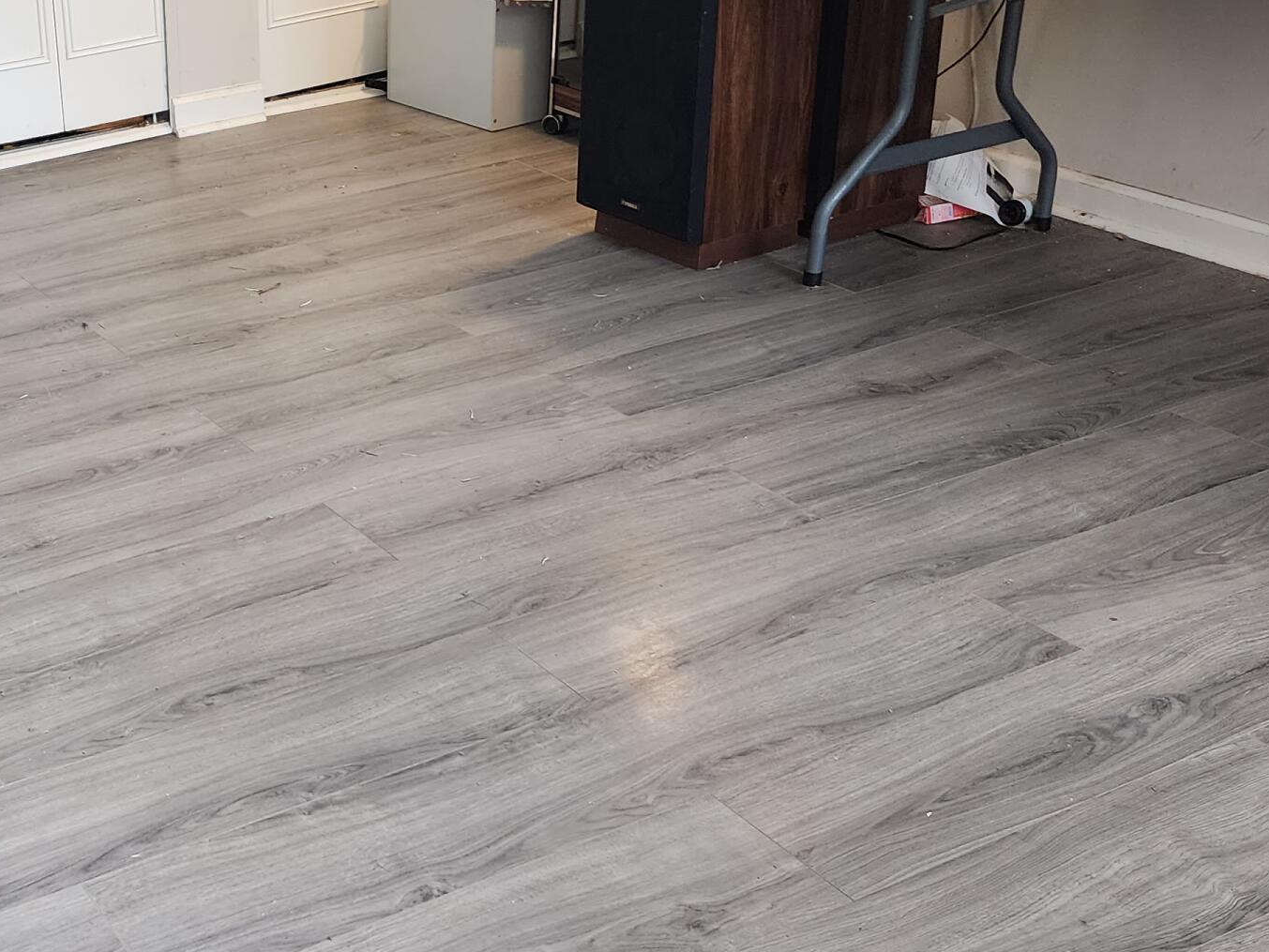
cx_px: 153
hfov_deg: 35.5
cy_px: 424
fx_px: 1870
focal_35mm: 51
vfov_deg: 28.5
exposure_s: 1/120
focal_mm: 6.4
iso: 400
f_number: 1.8
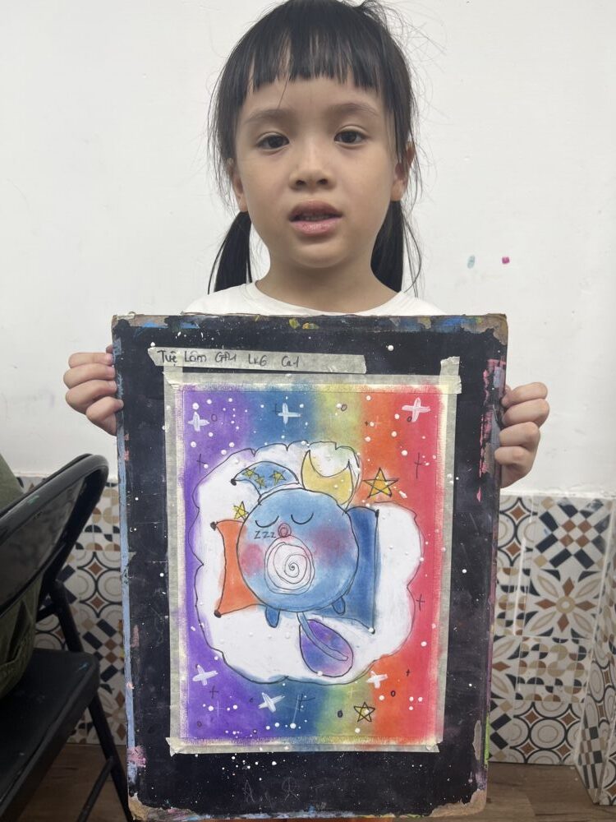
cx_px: 308
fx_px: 617
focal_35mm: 26
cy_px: 411
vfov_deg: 67.3
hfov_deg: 53.1
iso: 64
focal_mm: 5.7
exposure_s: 1/100
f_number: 1.5
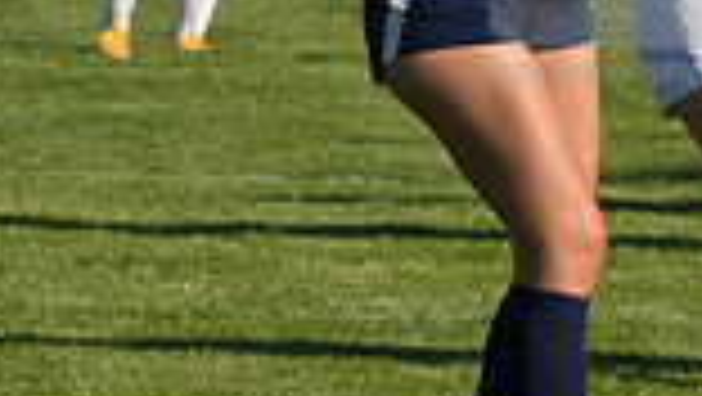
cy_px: -72
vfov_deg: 1.8
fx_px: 12648
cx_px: 626
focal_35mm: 679
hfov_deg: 3.2
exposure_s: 1/1600
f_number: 5.6
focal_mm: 116
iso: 250
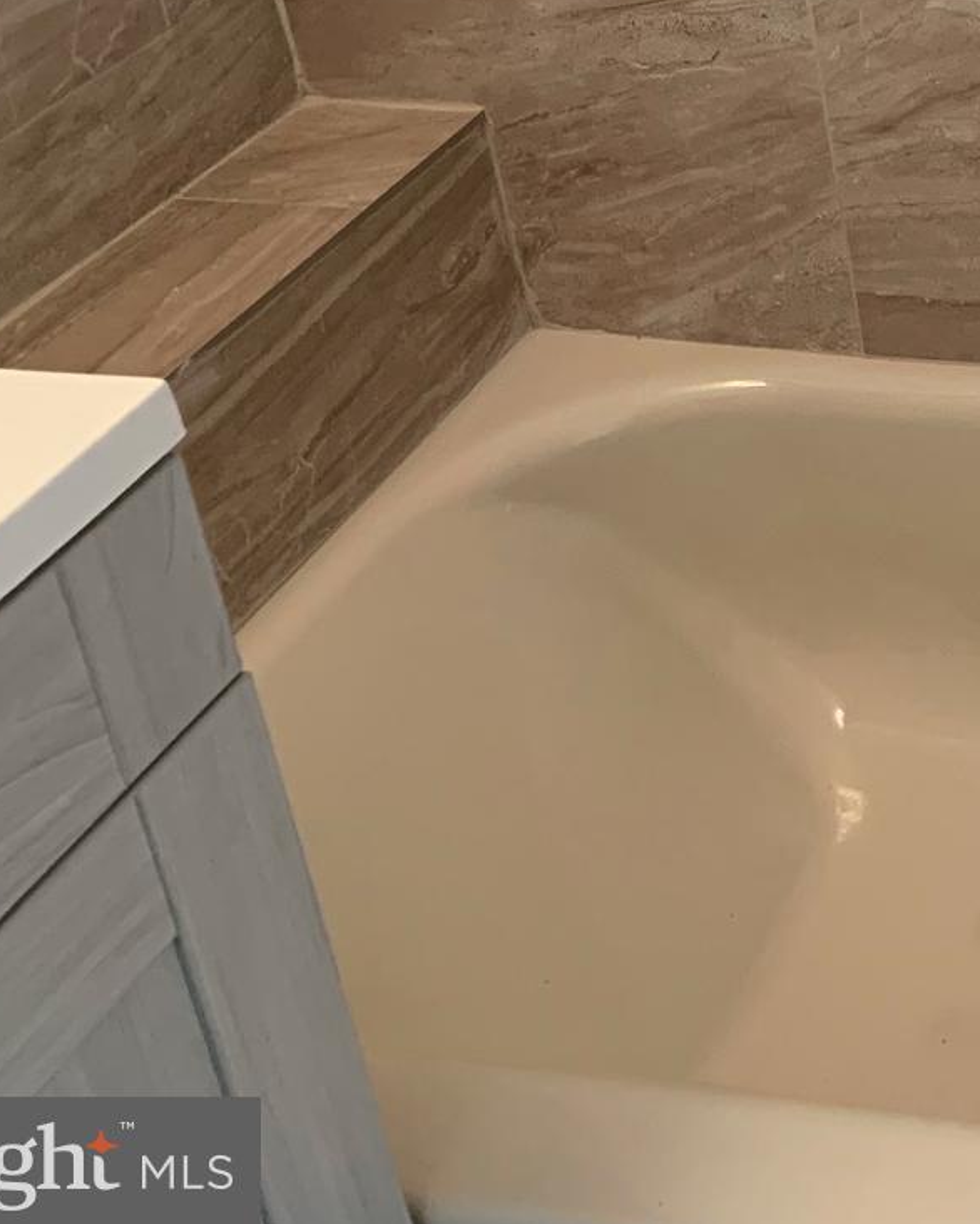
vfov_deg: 25.2
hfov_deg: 18.5
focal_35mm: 71
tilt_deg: -22.7
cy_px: -50
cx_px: 1555
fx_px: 2573
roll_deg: +1.7
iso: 200
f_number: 1.8
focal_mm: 4.25
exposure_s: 1/60
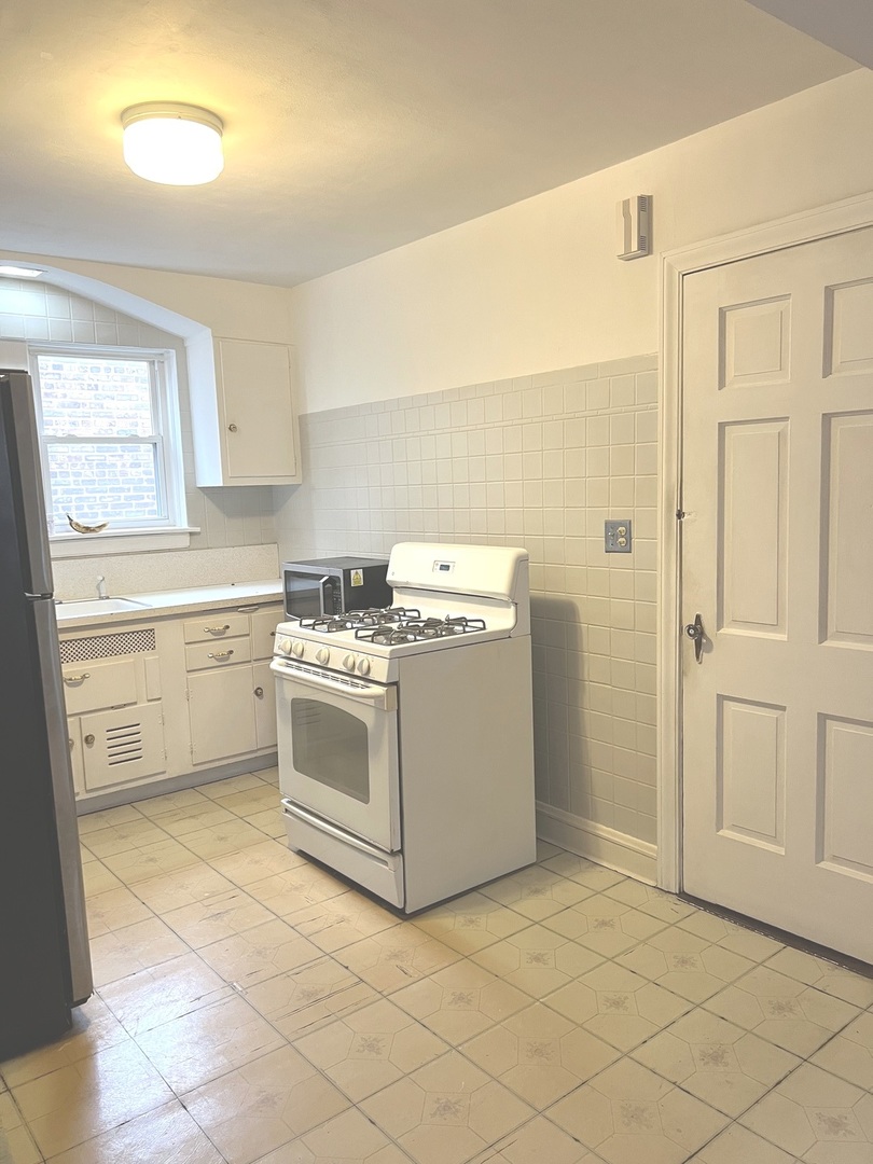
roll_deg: +1.5
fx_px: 874
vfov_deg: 67.3
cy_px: 582
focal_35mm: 26
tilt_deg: -5.9
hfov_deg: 53.1
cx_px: 436
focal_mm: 5.7
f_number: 1.5
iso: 200
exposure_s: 1/60
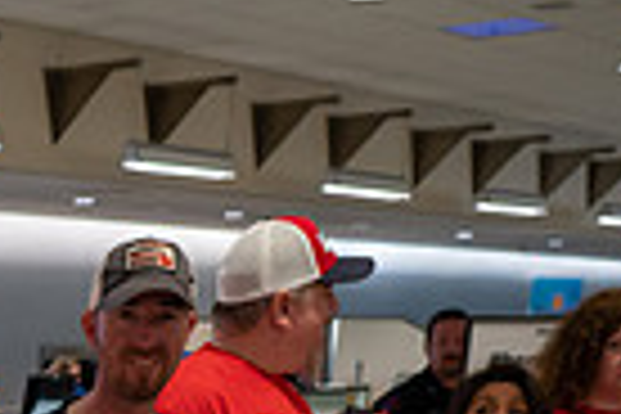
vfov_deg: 12.0
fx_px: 1742
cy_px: 832
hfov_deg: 18.0
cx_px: -310
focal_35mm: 101
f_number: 4
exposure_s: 1/200
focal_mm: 24
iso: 2500
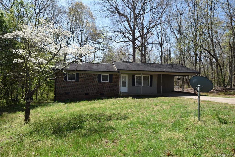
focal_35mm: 26
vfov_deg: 50.4
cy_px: 78
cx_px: 118
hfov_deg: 70.5
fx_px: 166
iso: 200
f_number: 8
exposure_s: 1/250
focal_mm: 17
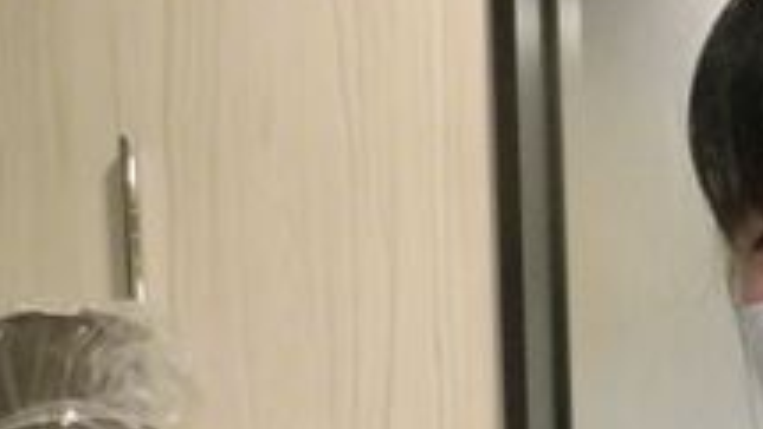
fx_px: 1720
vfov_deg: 13.2
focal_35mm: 85
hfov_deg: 23.9
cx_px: 774
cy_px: 695
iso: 640
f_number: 3.2
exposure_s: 1/50
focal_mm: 5
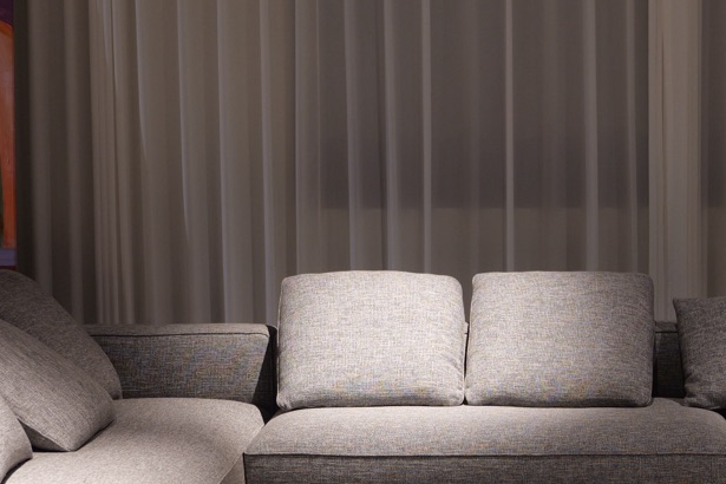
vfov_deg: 11.1
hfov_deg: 16.6
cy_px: 310
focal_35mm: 123
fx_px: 2480
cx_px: 504
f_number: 2.8
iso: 640
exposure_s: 1/50
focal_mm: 42
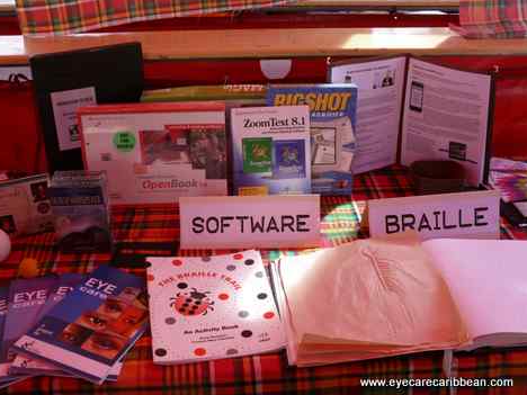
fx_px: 594
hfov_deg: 47.9
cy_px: 201
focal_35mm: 39
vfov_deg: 36.8
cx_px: 261
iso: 100
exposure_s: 1/125
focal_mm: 8.1
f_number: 4
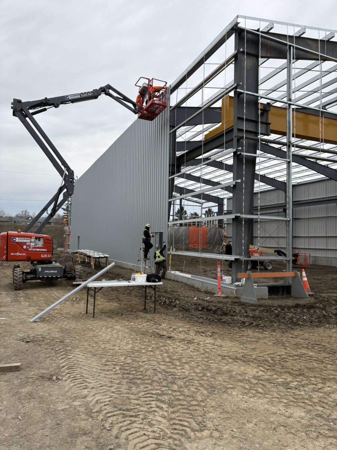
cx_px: 168
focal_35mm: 26
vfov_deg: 67.3
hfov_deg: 53.1
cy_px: 225
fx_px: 337
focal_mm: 6
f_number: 1.6
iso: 50
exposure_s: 1/1311
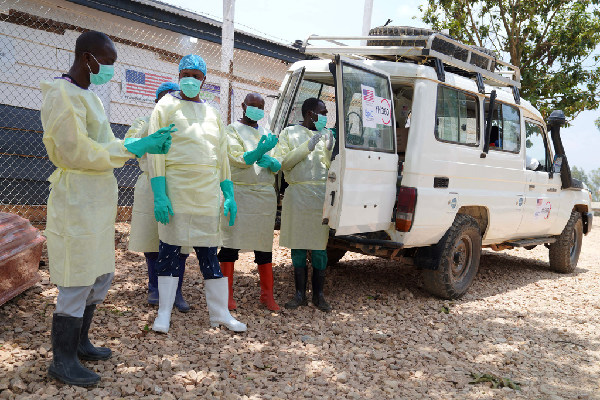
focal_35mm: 40
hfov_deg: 48.5
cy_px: 200
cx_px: 300
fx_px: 666
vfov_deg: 33.4
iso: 160
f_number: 4
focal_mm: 40
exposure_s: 1/500
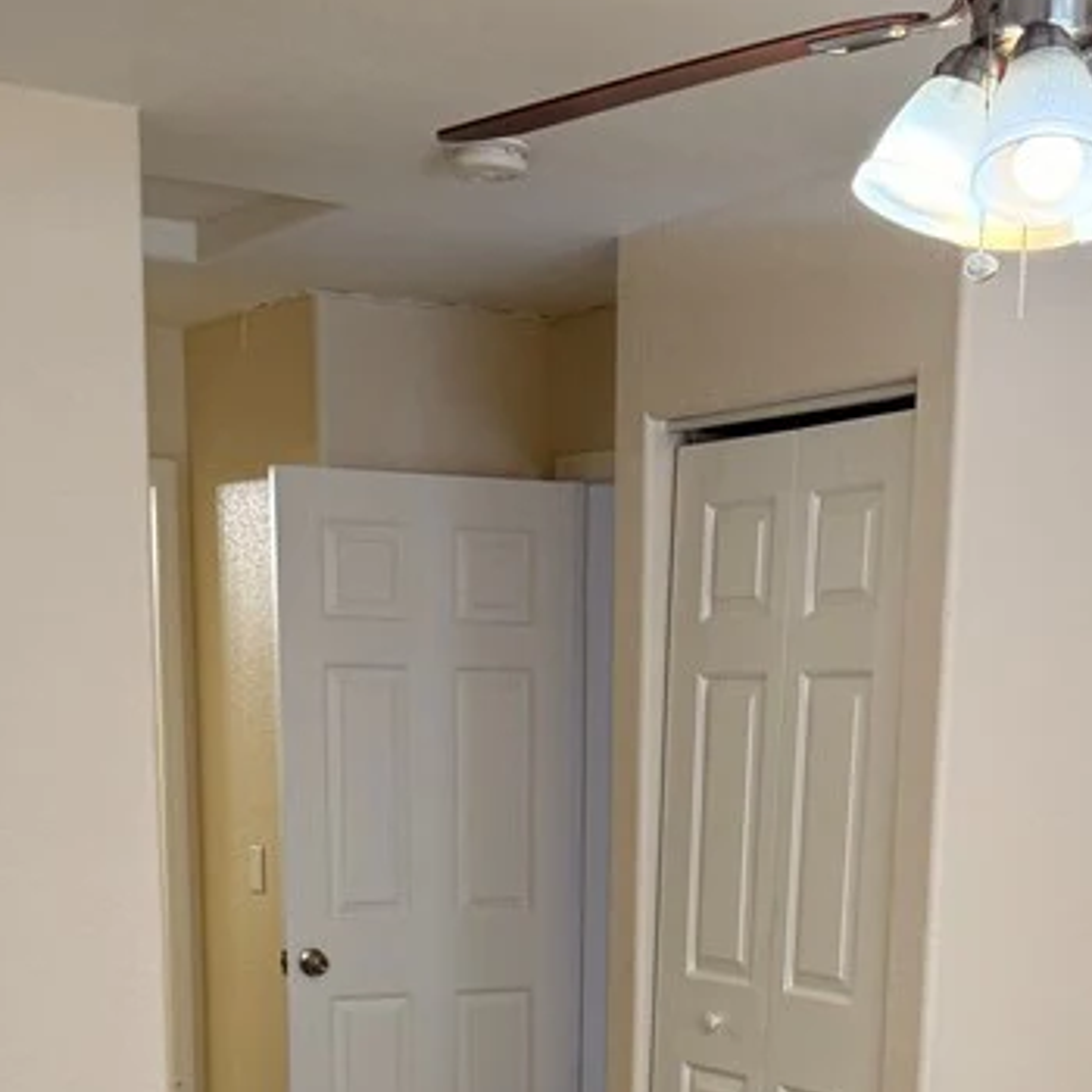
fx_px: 2213
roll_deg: -2.3
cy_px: 1186
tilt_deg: -10.8
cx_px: 605
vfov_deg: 25.8
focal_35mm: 62
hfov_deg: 27.7
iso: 125
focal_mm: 6.76
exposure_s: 1/120
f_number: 1.78
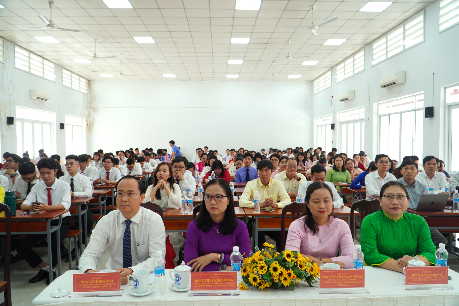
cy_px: 153
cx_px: 230
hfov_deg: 67.4
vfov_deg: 47.9
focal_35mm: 27
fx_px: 344
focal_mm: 18
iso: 125
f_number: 4
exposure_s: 1/30
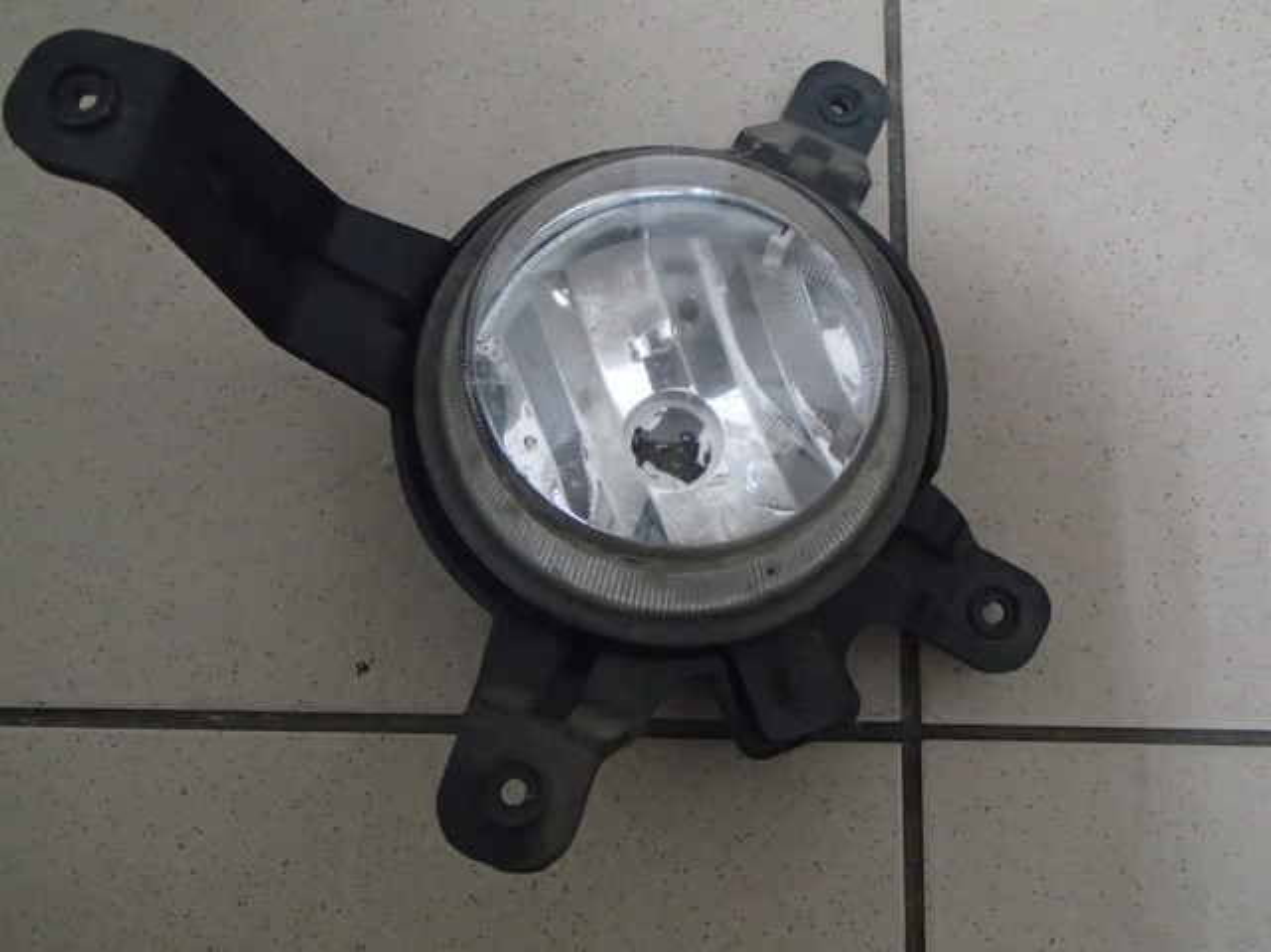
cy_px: 476
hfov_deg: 50.2
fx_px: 1358
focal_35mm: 37
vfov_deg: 38.6
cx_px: 636
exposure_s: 1/25
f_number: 4.7
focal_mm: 6.64
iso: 1600
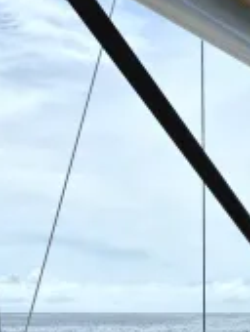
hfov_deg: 17.8
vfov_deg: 21.8
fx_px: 778
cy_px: 424
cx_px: 254
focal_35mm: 81
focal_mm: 5.4
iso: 25
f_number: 1.8
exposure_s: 1/5000
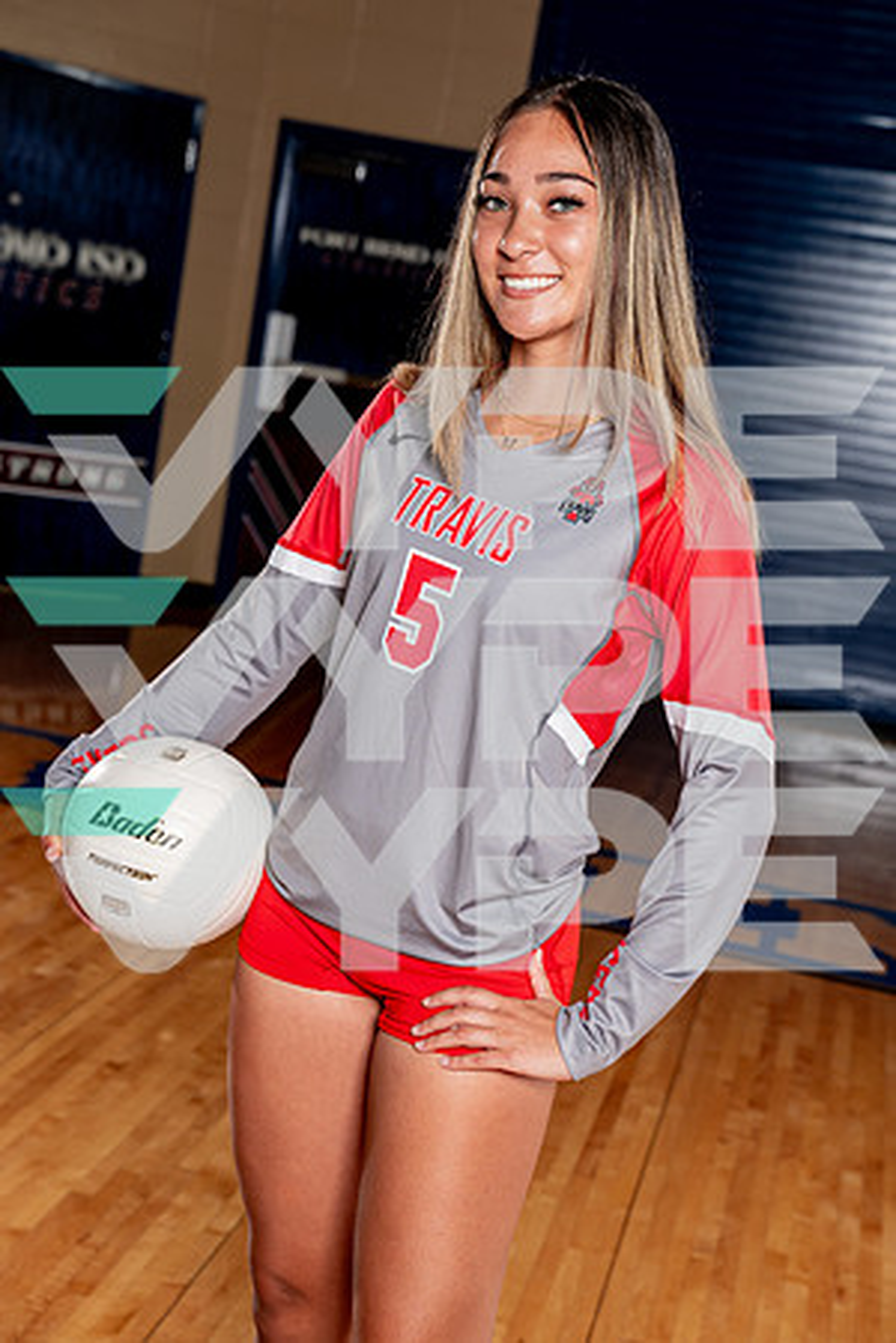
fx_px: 2538
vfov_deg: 29.7
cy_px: 672
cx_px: 448
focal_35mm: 68
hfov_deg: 20.0
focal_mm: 68
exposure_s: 1/250
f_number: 5.6
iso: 200
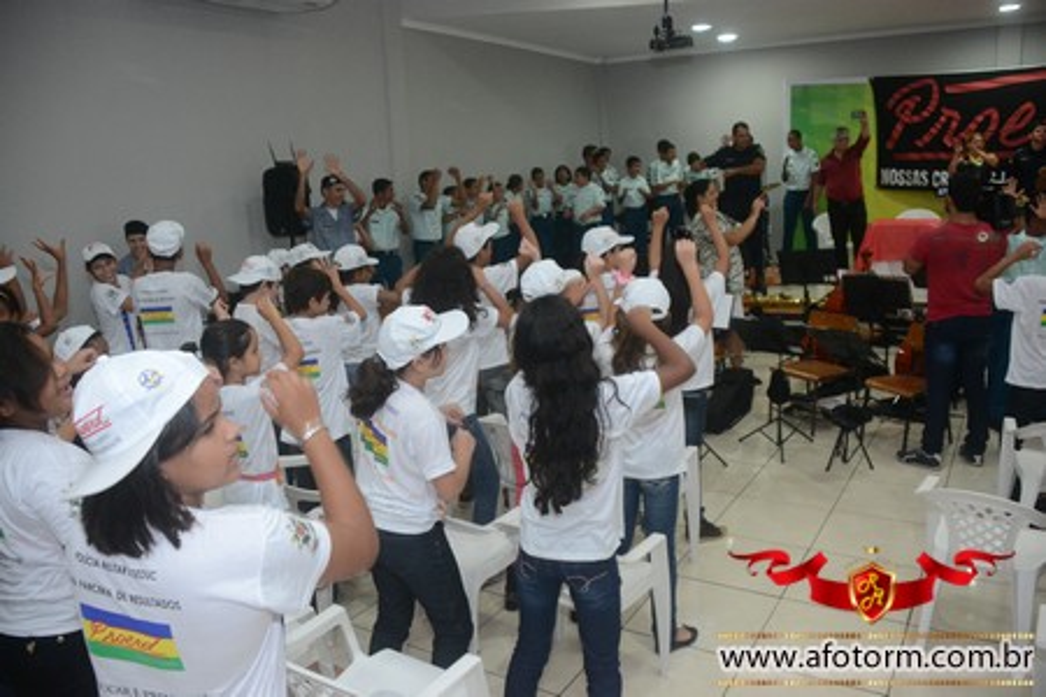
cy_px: 348
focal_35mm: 30
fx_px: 872
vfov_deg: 43.6
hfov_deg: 61.9
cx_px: 523
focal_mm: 20
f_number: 3.5
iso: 1600
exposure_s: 1/100
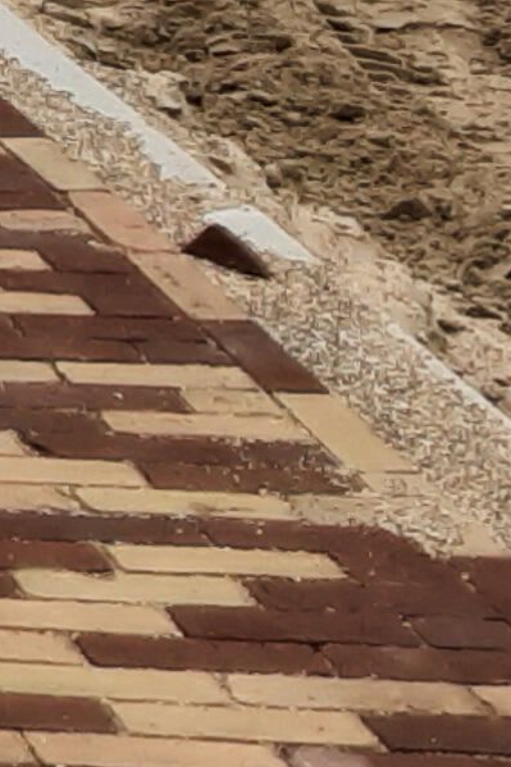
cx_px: -1945
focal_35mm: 182
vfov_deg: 10.2
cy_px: -872
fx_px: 3877
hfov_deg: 5.7
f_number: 1.7
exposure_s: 1/770
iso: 40
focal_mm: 3.93
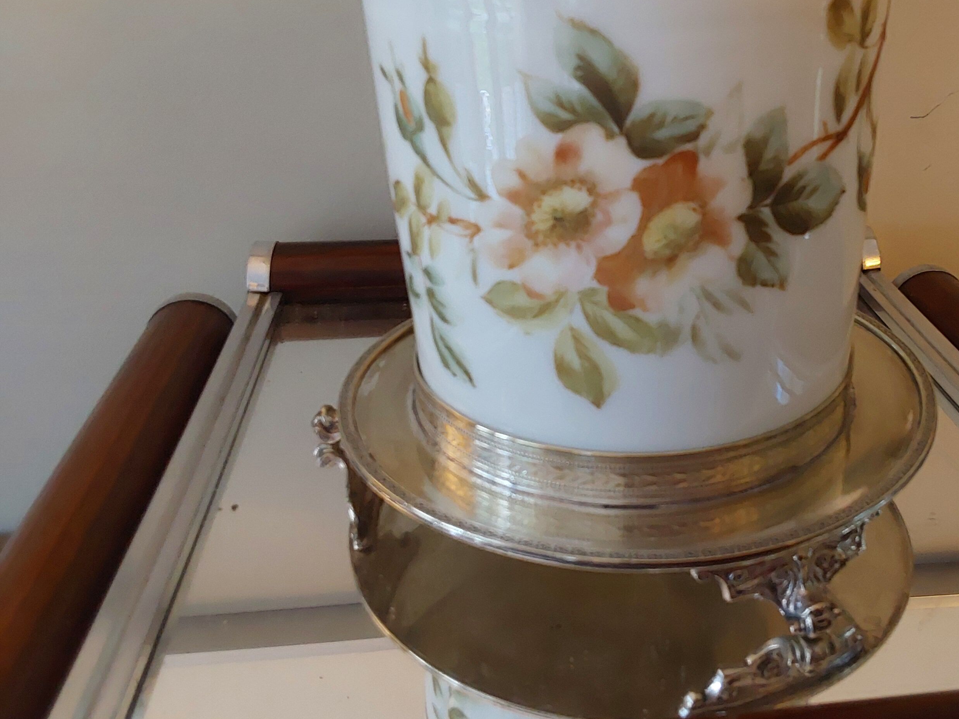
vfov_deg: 38.5
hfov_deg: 49.3
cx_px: 633
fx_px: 1025
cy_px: 280
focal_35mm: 37
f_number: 1.9
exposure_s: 1/33
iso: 320
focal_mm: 2.91
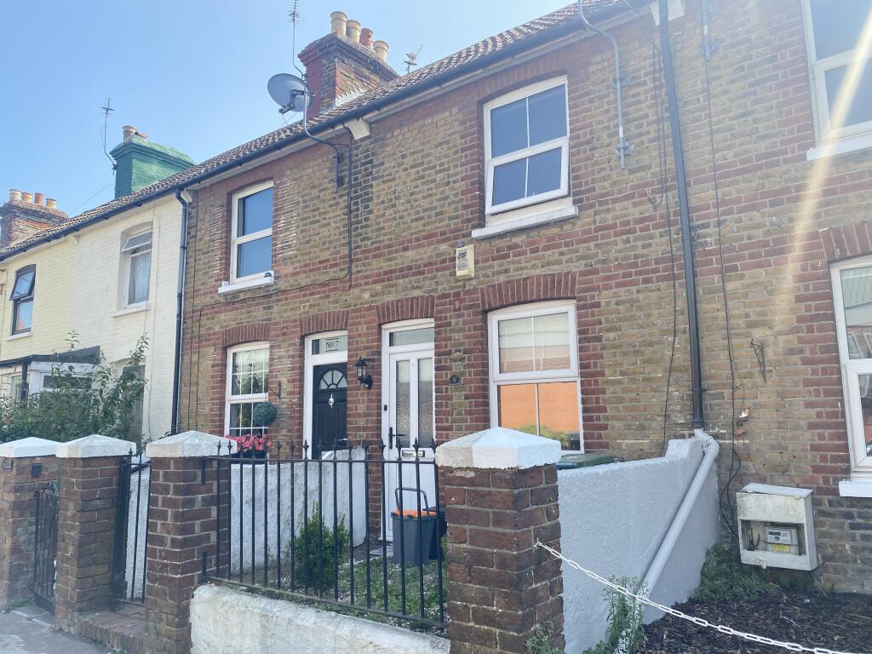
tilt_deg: +8.5
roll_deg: +1.1
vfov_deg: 53.1
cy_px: 327
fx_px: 655
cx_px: 436
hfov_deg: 67.3
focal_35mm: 26
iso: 32
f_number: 1.8
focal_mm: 4.25
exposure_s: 1/864
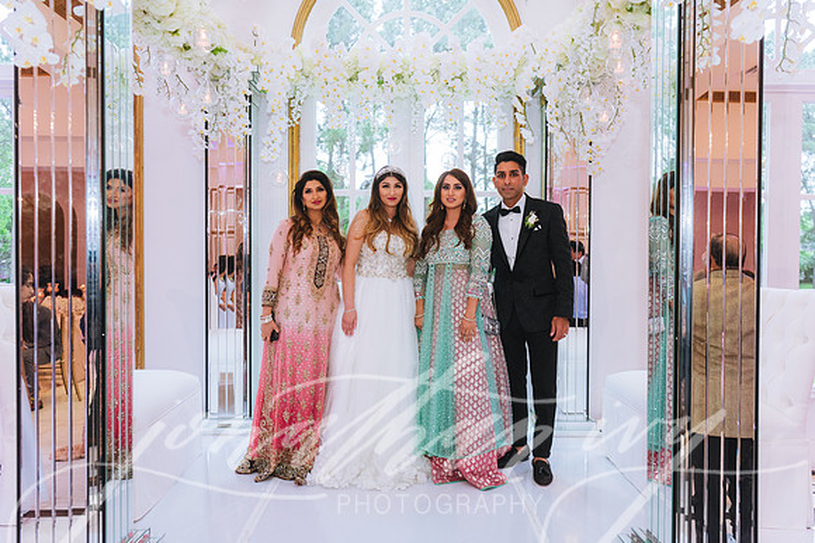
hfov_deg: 63.6
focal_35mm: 29
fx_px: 657
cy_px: 272
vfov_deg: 45.0
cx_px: 408
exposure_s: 1/200
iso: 800
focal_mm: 29
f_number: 2.8
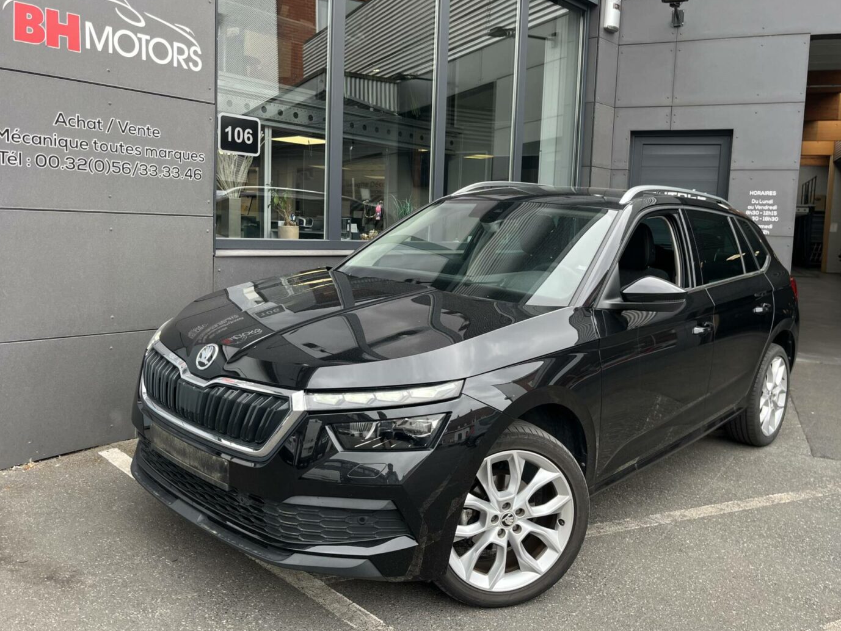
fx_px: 705
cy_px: 287
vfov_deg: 48.2
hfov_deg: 61.6
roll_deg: -2.2
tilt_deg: -5.0
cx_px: 430
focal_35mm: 29
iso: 40
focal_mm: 5.1
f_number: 1.6
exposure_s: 1/256
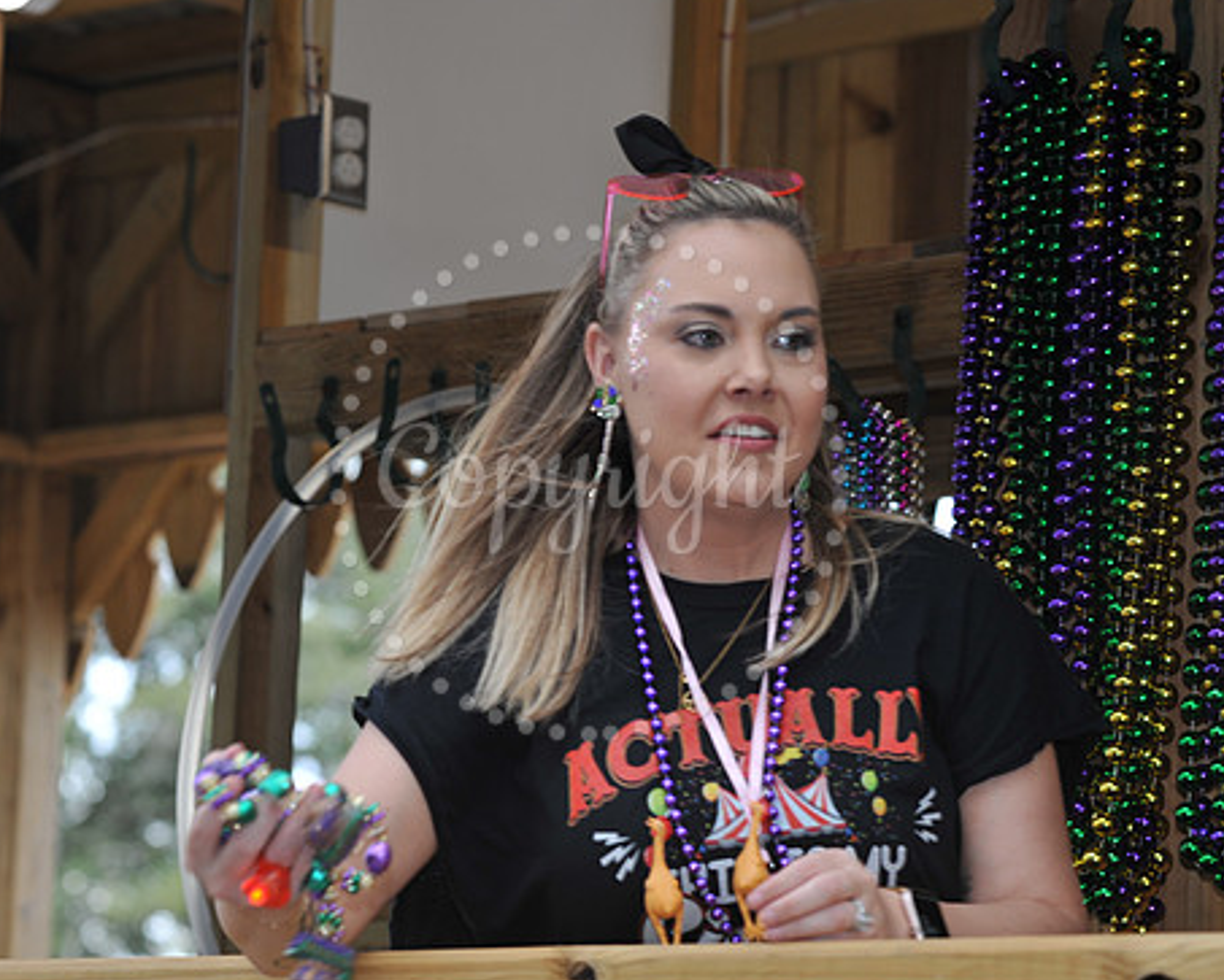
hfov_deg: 13.4
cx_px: 589
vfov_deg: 10.7
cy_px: 481
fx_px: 5220
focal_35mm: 144
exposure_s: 1/80
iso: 250
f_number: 6.3
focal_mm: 120
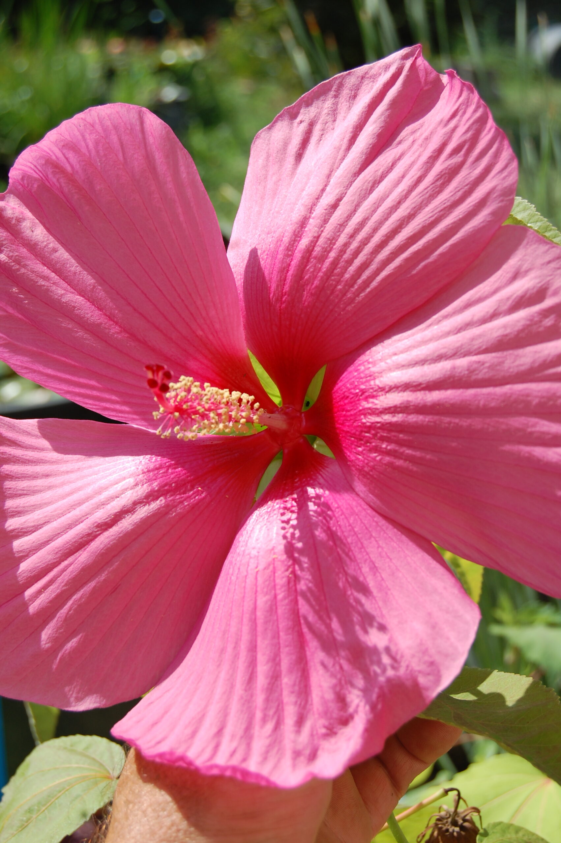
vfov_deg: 29.9
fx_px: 1581
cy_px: 422
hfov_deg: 20.1
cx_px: 280
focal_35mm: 68
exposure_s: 1/320
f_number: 9
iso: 200
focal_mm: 45
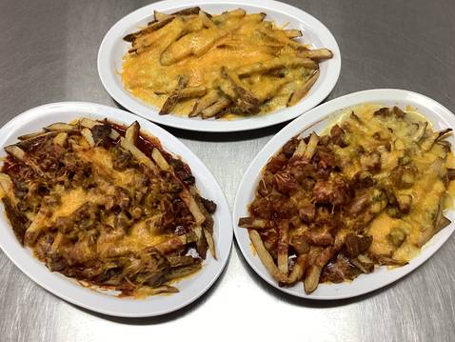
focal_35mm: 38
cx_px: 233
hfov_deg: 48.9
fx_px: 500
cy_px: 148
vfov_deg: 37.7
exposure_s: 1/60
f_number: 2.4
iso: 50
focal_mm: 3.3
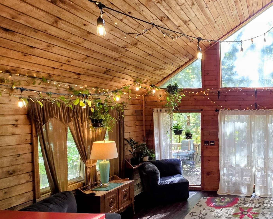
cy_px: 123
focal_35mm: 28
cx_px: 241
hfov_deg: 54.9
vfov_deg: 51.4
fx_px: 226
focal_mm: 2.2
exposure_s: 1/120
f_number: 1.9
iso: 200
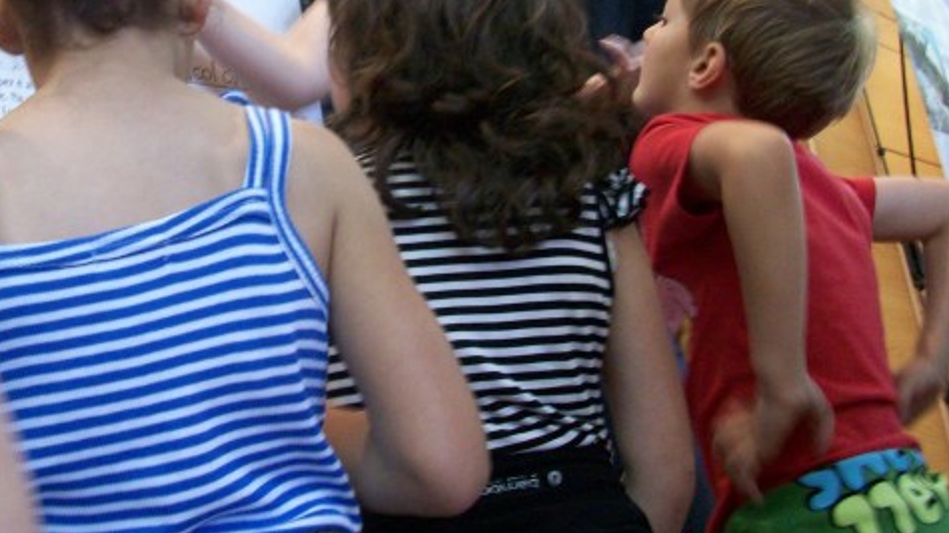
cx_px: 276
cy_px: 80
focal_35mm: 53
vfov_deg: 22.2
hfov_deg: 38.5
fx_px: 1333
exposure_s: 1/10.3
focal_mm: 5.7
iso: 160
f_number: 2.8
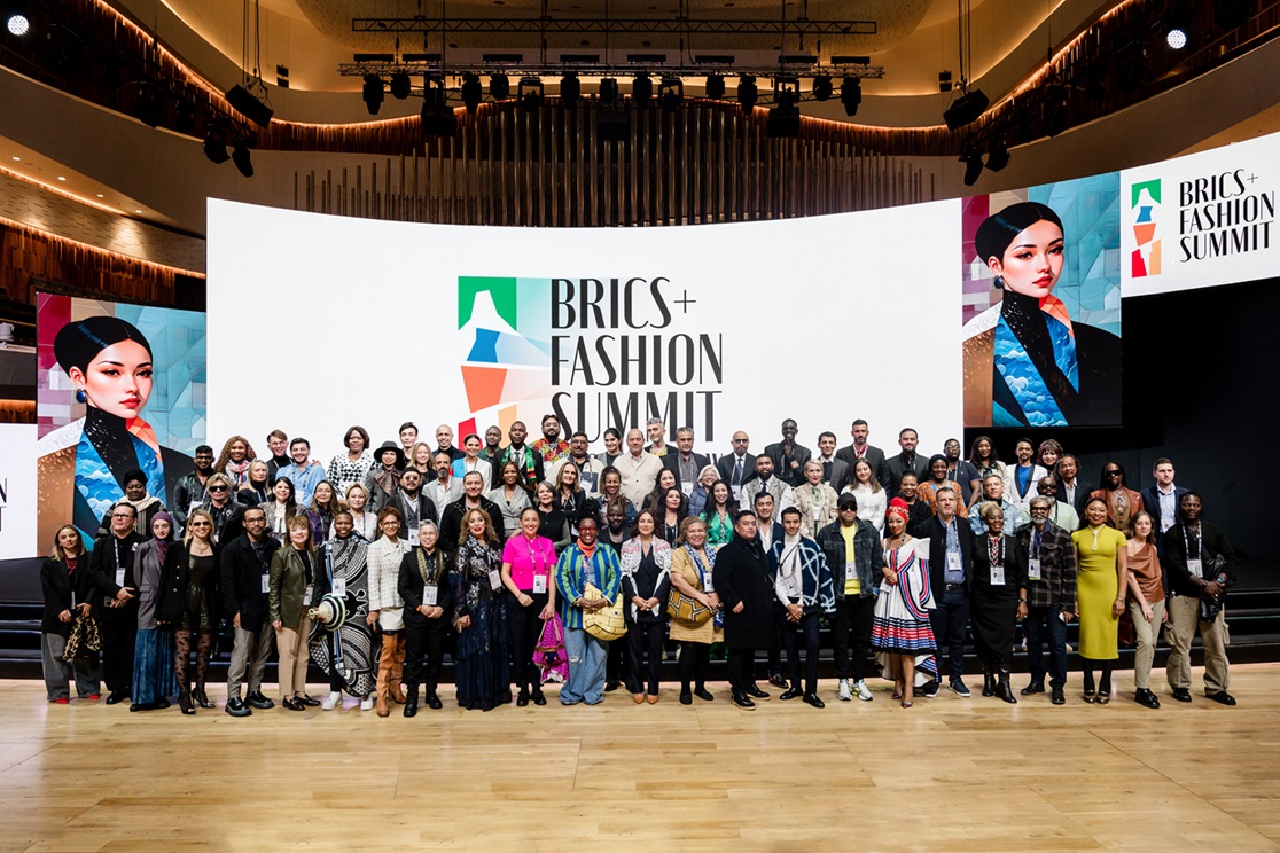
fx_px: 853
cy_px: 426
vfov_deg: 53.1
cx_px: 640
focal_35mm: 24
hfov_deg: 73.7
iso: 1600
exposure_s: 1/160
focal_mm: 24
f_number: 4
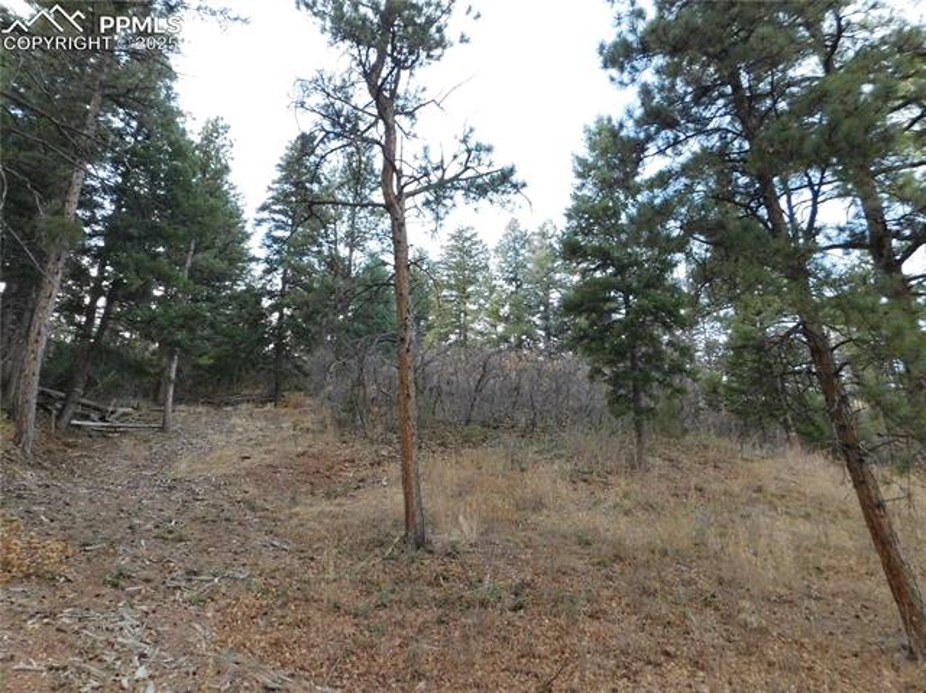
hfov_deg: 74.0
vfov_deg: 58.8
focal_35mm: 23
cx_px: 463
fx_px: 615
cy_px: 346
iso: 800
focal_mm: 4
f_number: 3
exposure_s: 1/1250
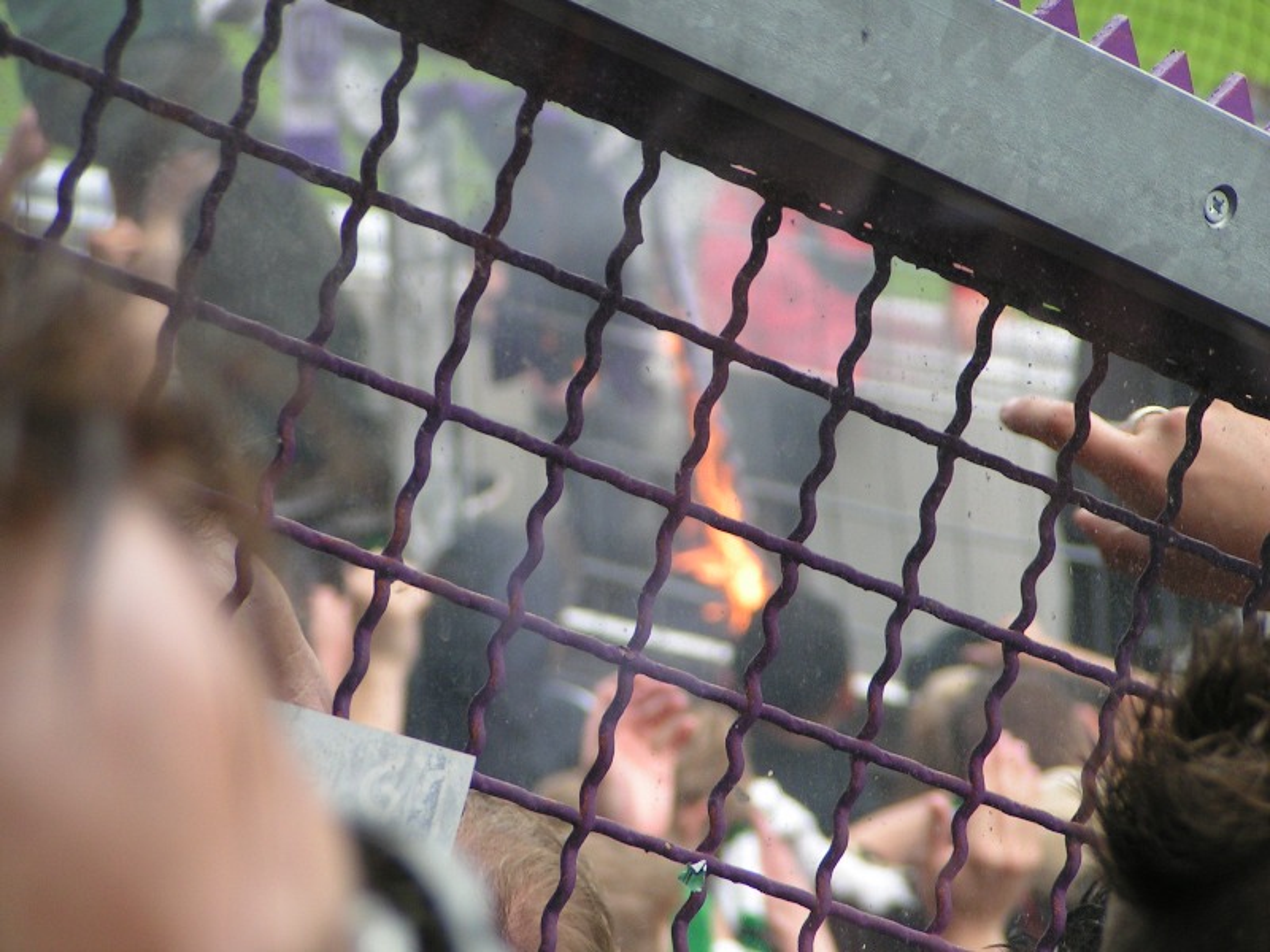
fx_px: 7228
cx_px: 635
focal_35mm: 197
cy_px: 476
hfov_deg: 10.0
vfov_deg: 7.5
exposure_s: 1/200
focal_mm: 30.1
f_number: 3.5
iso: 80
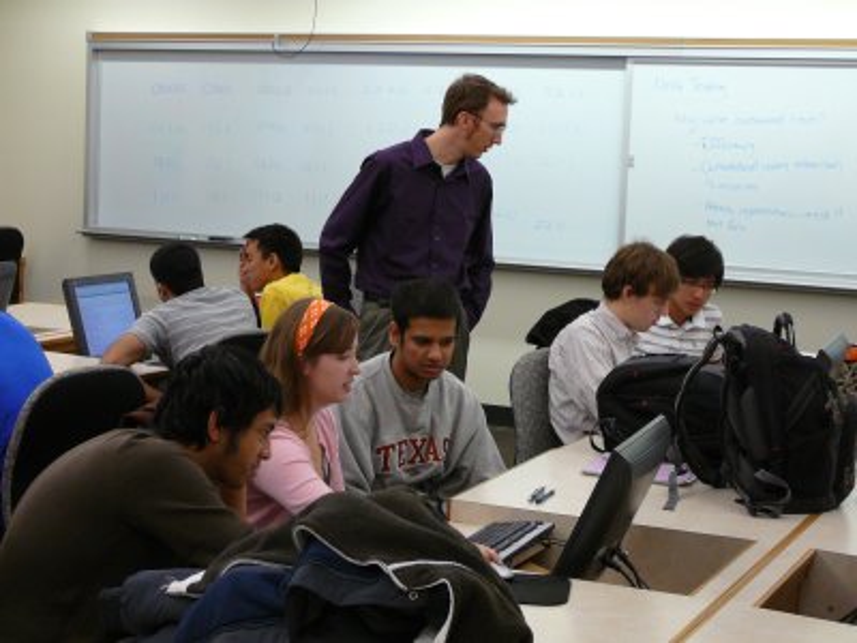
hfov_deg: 29.8
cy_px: 322
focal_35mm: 65
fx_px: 1609
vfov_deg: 22.6
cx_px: 428
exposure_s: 1/30
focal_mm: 9.7
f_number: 3.6
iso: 160
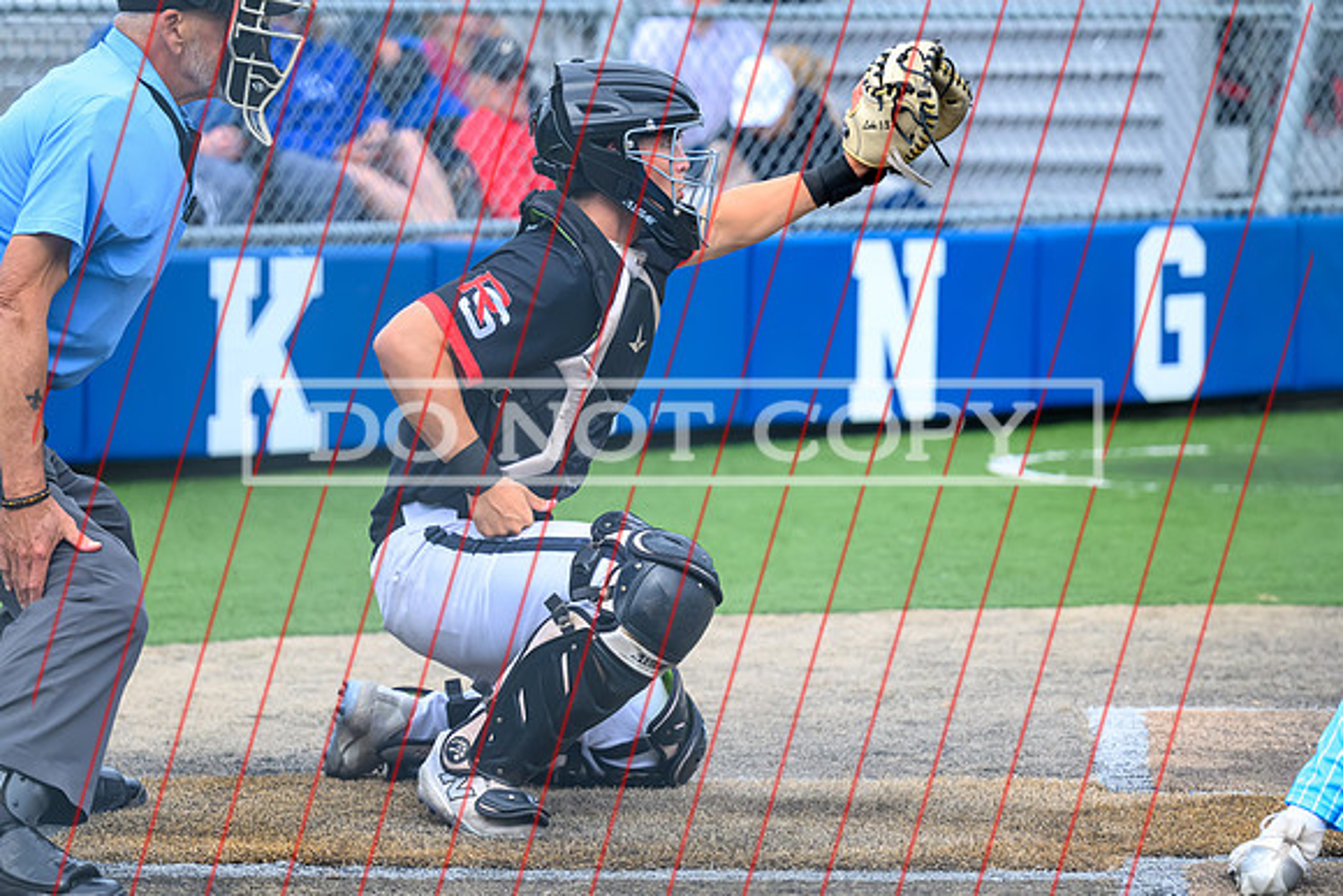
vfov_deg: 8.1
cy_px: 558
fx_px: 6329
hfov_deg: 12.1
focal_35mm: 170
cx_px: 726
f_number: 3.5
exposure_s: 1/3200
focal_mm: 130
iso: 1250
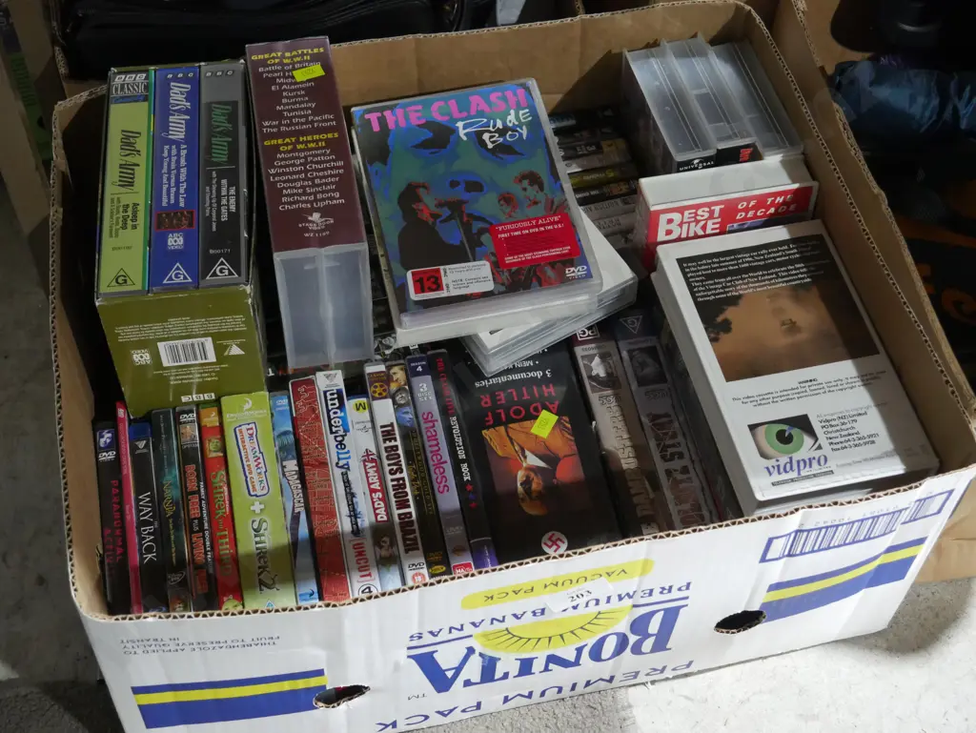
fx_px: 1467
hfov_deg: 36.8
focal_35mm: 52
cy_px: 366
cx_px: 488
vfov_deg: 28.1
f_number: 5.3
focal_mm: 26
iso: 3200
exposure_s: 1/60
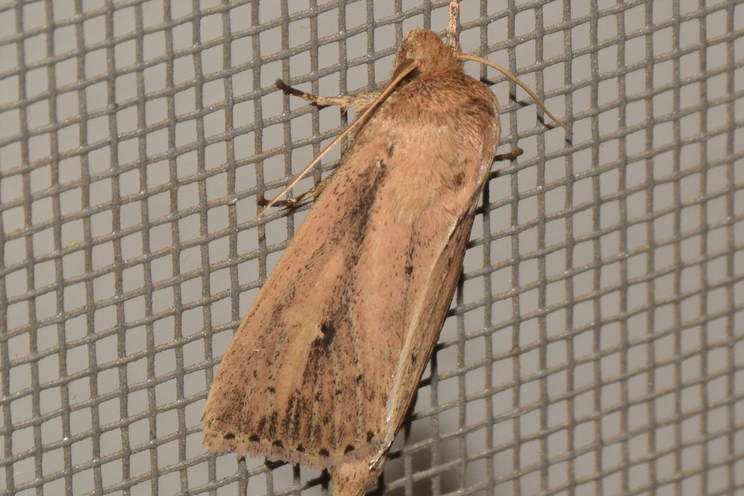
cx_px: 372
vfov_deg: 6.5
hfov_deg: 9.8
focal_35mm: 210
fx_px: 4340
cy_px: 248
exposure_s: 1/200
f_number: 14
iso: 400
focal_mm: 140
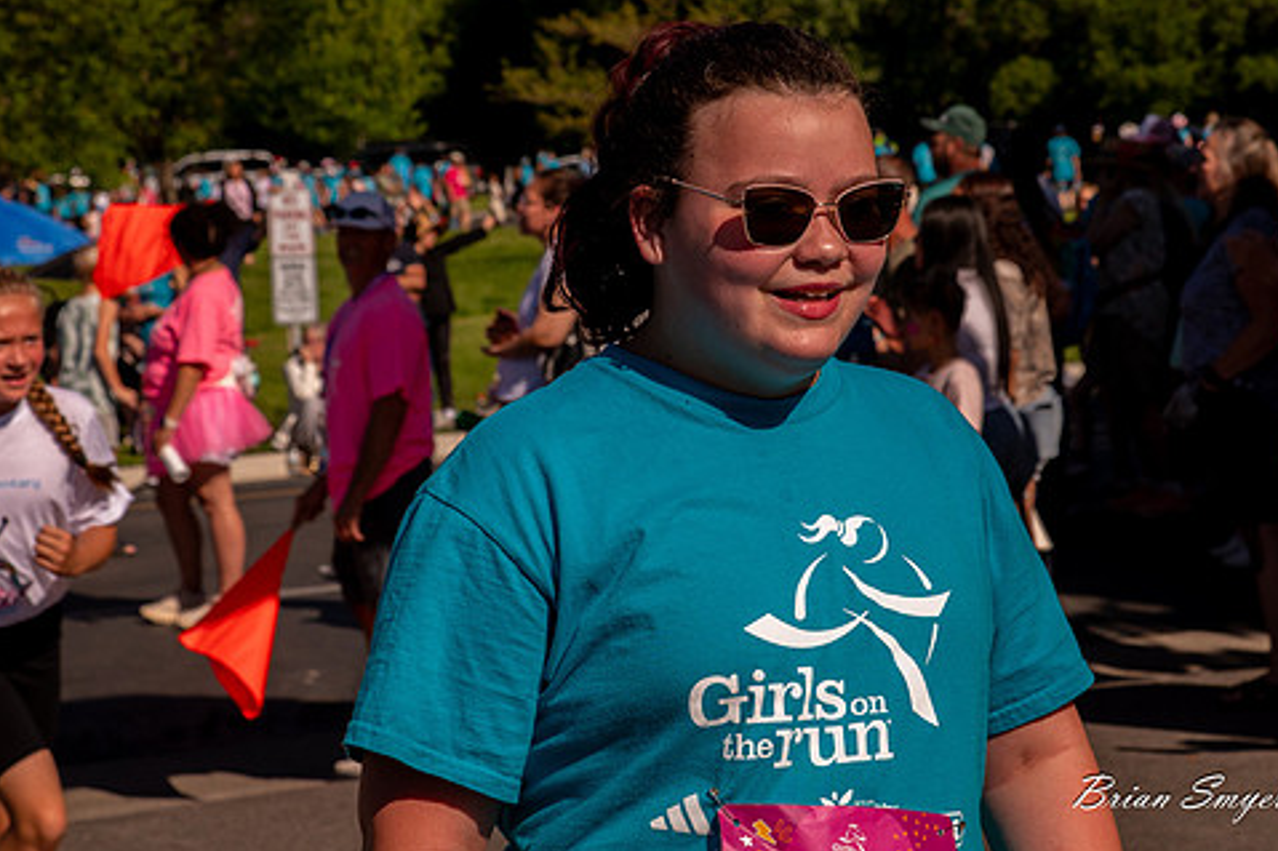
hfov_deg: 16.5
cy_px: 254
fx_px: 4400
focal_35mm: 124
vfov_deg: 11.0
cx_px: 718
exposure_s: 1/1600
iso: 800
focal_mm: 86
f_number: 11
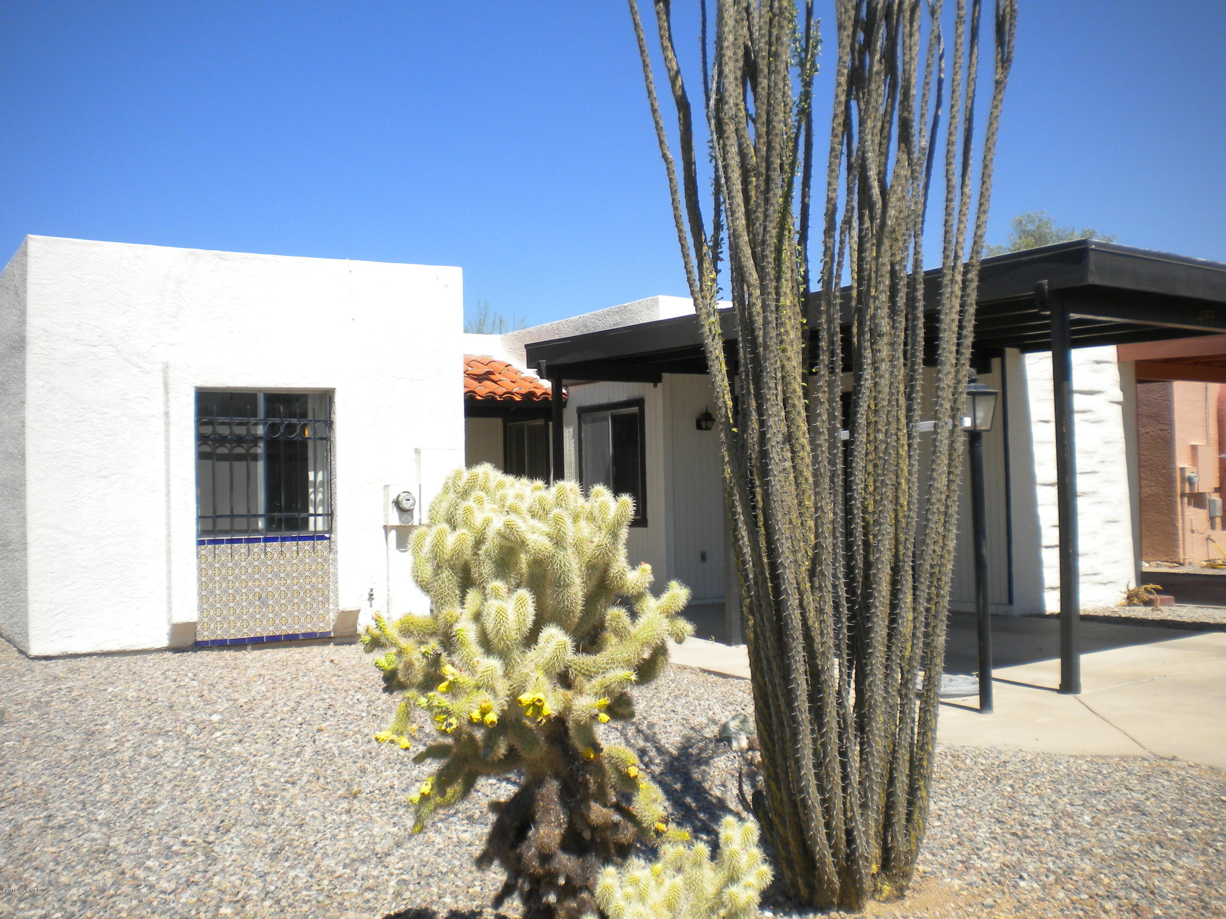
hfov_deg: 52.6
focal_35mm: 35
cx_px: 613
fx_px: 1240
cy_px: 460
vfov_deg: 40.7
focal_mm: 6.3
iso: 80
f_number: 4.6
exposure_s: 1/779
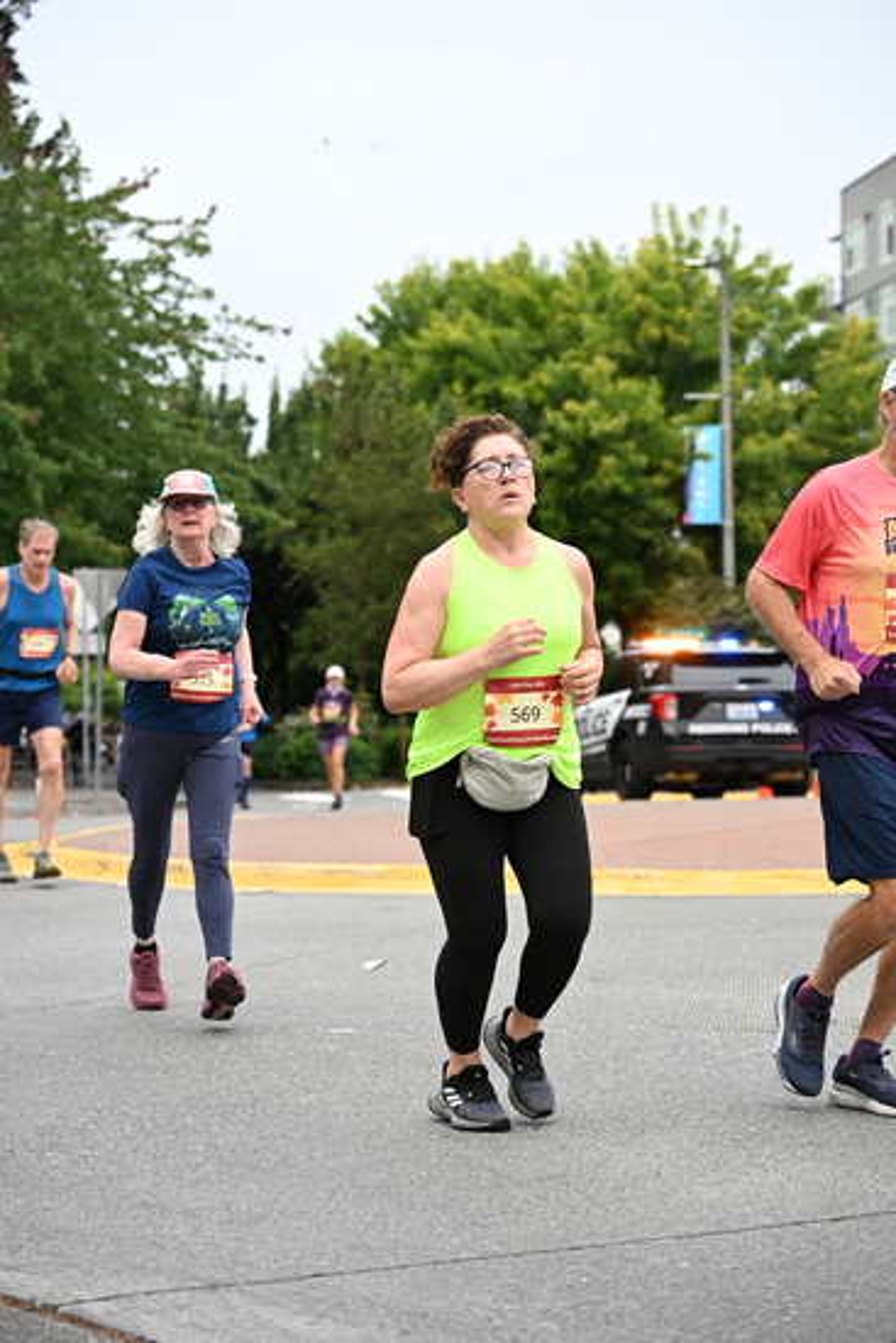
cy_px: 672
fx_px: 2649
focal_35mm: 71
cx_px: 448
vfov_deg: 28.4
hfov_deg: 19.2
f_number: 4
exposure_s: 1/800
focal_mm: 71
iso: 1600
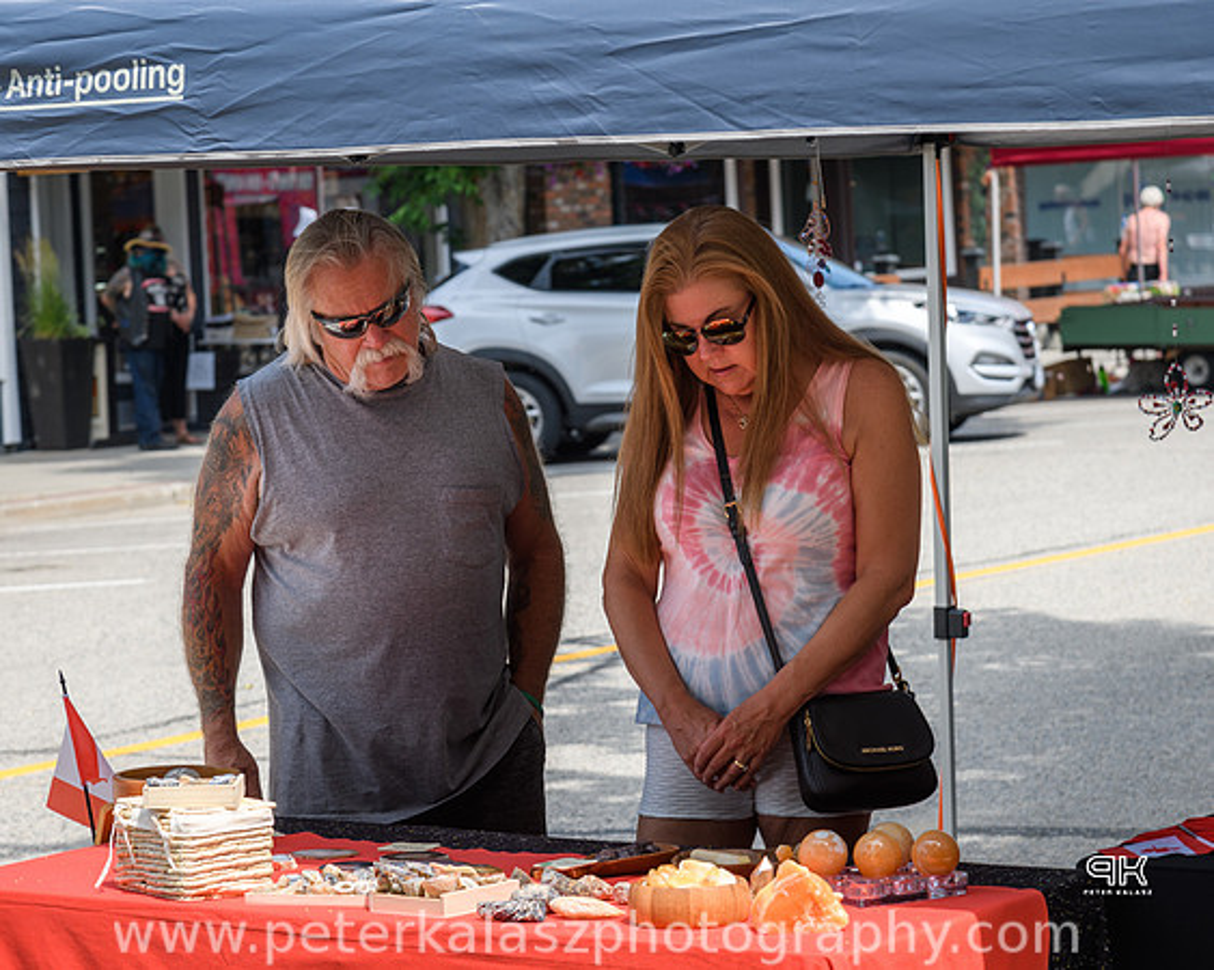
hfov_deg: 17.1
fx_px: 4045
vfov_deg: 13.7
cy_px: 485
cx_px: 607
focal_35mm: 113
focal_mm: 100
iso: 125
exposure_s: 1/200
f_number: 8
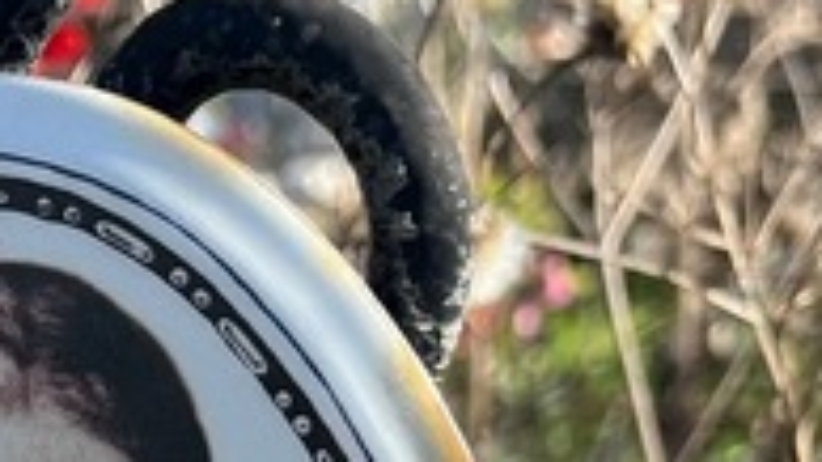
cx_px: -17
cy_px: 1106
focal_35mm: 117
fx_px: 2549
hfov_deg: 17.8
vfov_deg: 9.3
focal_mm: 5.7
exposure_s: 1/1311
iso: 50
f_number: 1.5
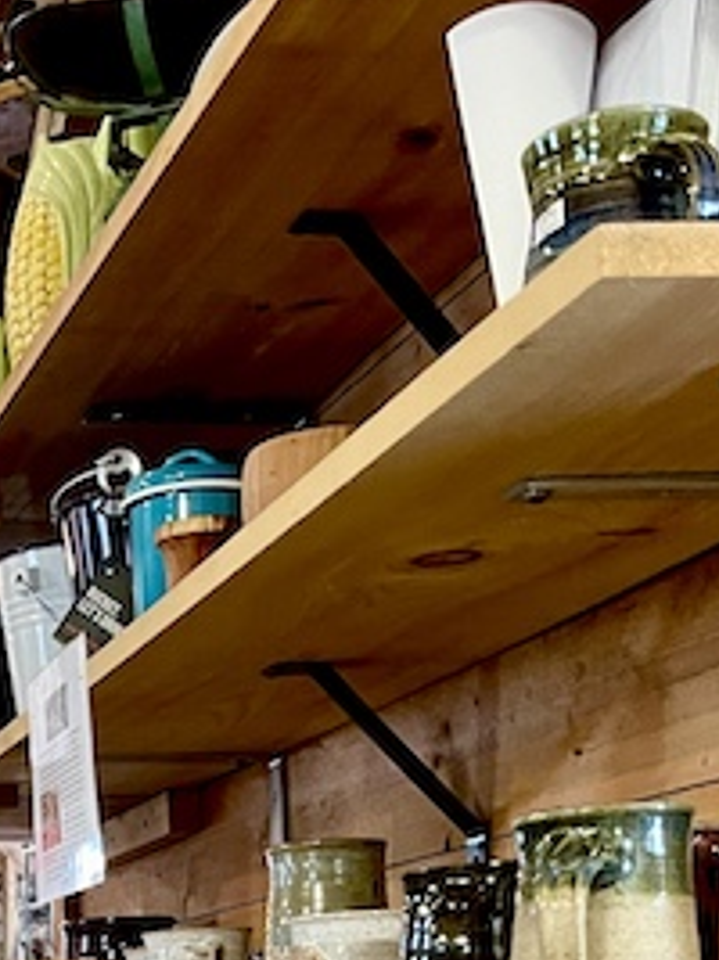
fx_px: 2079
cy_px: 1384
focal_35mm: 75
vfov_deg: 22.1
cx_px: -90
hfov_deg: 18.8
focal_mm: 5.1
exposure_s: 1/40
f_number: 1.6
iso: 400
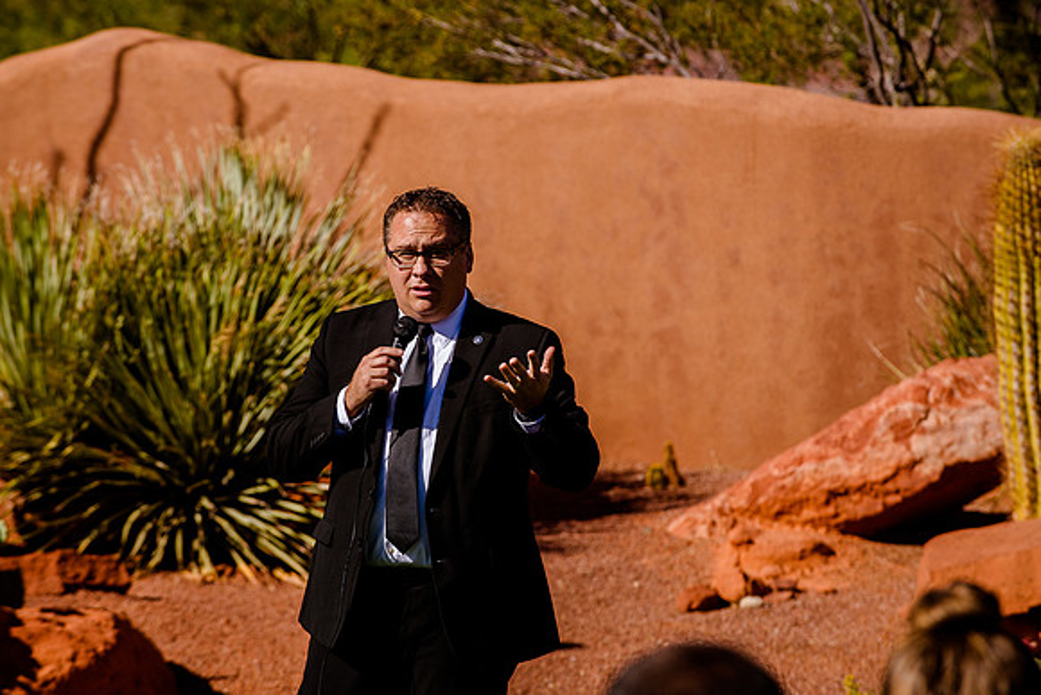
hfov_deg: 9.7
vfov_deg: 6.5
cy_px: 326
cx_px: 489
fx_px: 6134
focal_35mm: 212
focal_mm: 200
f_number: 6.3
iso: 200
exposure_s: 1/800
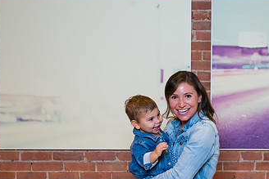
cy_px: 135
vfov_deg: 16.0
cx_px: 186
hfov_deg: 23.8
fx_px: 635
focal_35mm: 85
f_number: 3.2
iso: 1250
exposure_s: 1/200
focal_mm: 48
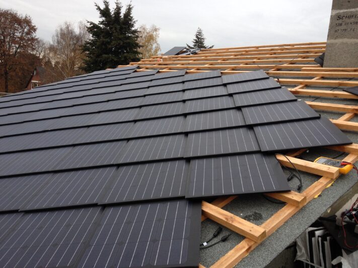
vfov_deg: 40.7
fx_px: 362
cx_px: 179
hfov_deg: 52.6
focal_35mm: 35
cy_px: 134
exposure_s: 1/60
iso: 64
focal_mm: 4.28
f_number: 2.4
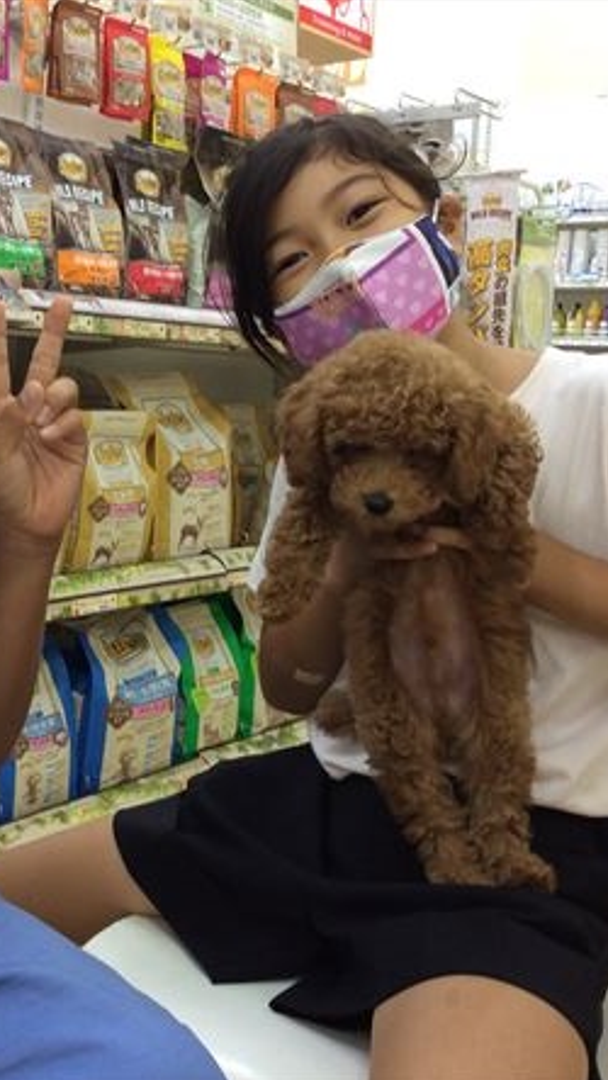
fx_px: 1346
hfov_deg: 25.3
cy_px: 542
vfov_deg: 43.7
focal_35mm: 47
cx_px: 190
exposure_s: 1/24
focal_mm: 3.3
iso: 50
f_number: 2.4
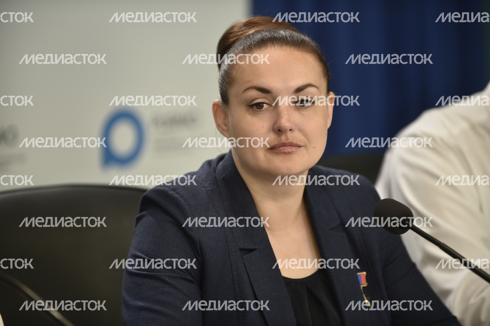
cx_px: 245
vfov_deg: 6.9
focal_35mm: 200
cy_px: 163
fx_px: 2721
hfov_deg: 10.3
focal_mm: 200
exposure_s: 1/250
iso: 1600
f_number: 4
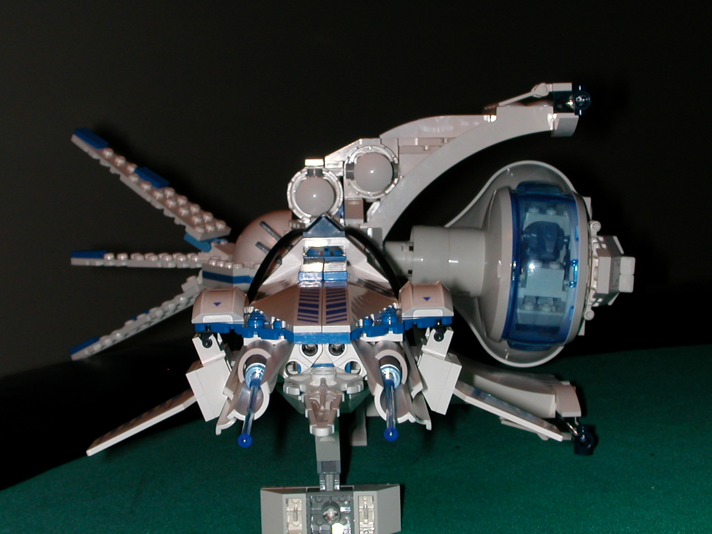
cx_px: 356
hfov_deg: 26.7
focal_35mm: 73
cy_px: 267
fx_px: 1502
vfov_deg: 20.2
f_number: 6.4
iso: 100
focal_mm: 11.1
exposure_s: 1/59.9
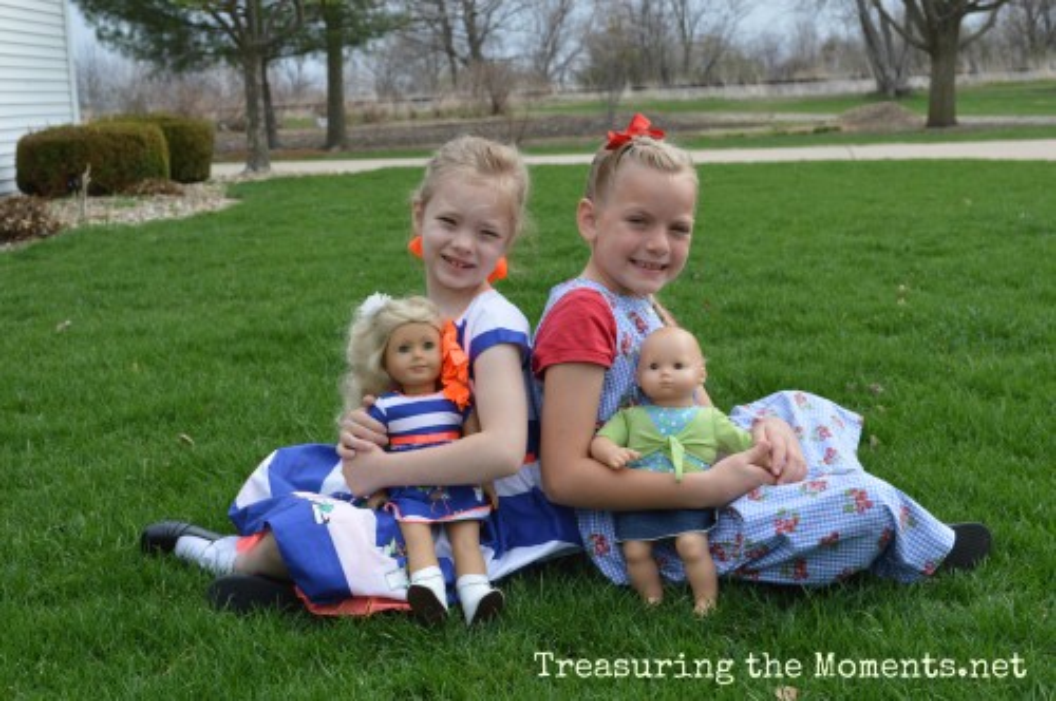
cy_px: 350
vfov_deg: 25.0
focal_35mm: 54
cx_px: 528
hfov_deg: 36.9
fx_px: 1582
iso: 100
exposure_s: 1/200
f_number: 7.1
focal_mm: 36
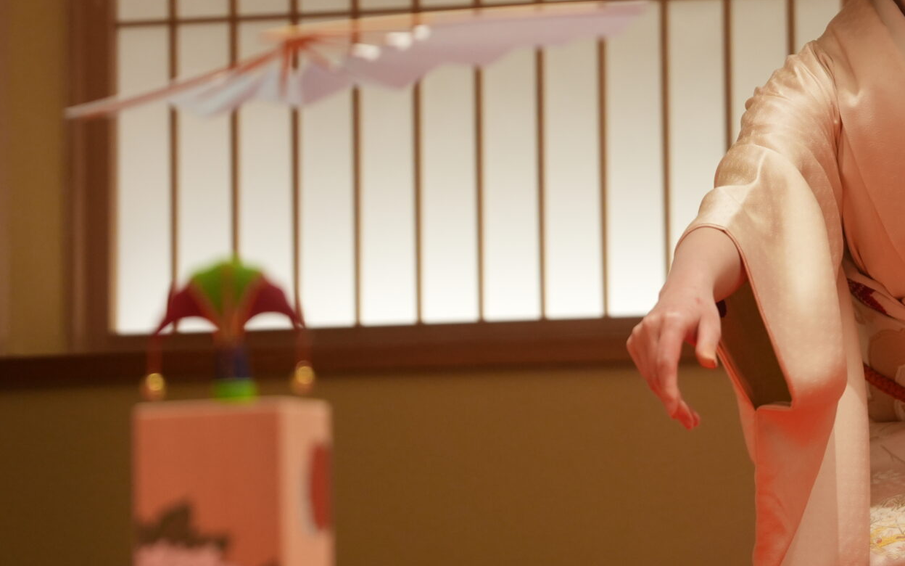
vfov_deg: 6.3
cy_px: 164
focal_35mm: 209
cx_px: 638
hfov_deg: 10.0
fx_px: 5155
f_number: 2.8
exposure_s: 1/320
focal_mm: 100
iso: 1000
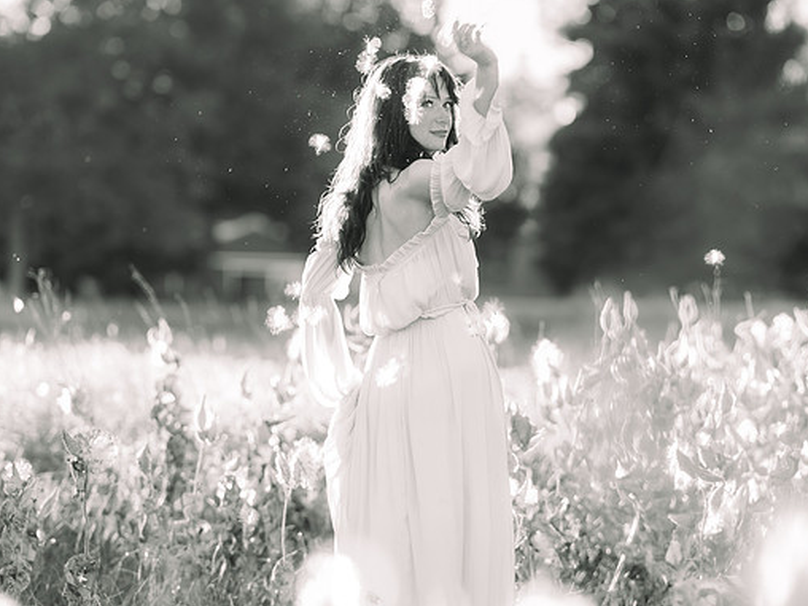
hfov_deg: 8.0
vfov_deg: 6.0
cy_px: 343
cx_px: 439
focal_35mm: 247
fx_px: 5765
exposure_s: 1/125
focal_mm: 200
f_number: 4
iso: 160
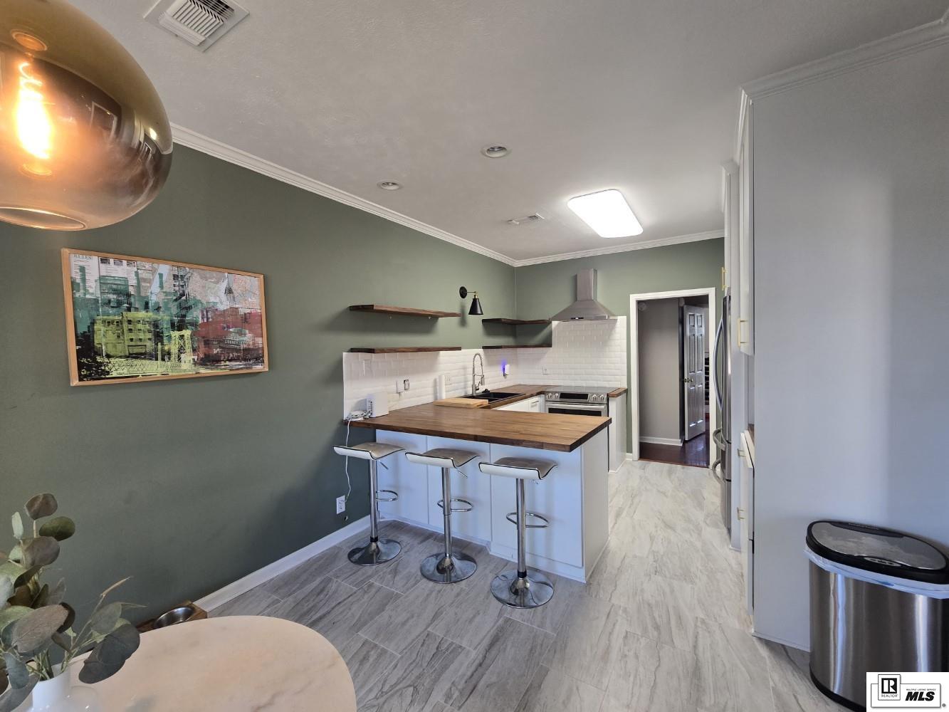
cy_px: 356
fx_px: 356
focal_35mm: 13
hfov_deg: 106.2
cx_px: 474
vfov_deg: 89.9
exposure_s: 1/60
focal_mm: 2.2
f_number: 2.2
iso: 125
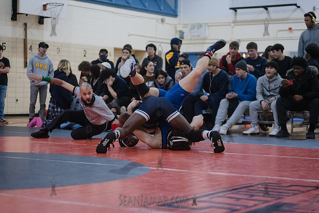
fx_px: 709
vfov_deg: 17.1
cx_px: 160
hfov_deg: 25.4
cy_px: 106
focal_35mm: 80
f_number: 3.2
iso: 8000
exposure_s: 1/320
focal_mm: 80
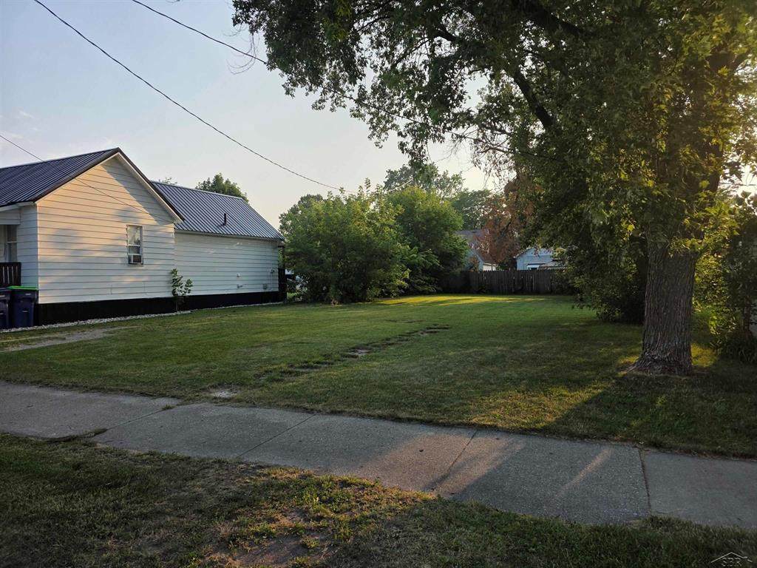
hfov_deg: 73.9
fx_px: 503
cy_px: 284
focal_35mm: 23
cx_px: 378
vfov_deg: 58.9
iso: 80
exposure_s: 1/2851
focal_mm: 6.3
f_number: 1.7
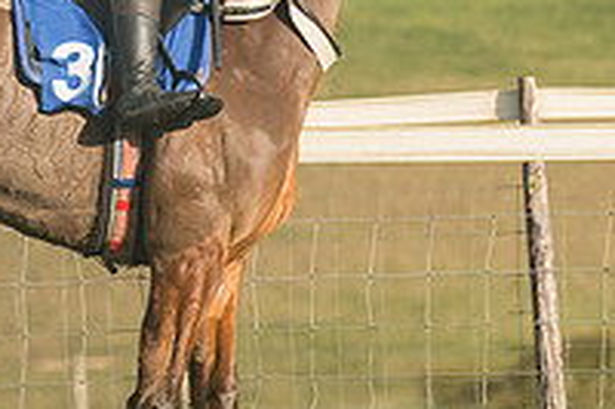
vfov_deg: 1.9
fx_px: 12614
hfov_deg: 2.8
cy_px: 95
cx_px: -184
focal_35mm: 739
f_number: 5
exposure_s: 1/4000
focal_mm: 170
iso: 400
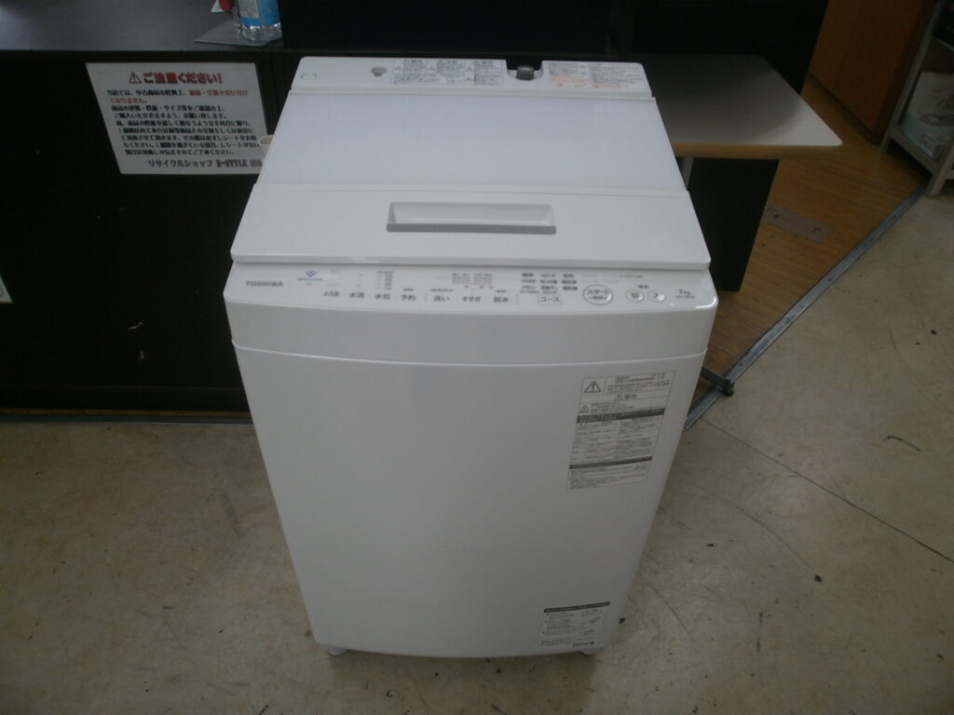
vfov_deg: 53.1
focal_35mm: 26
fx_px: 717
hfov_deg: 67.3
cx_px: 477
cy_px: 358
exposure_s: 1/80
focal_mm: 4.65
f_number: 2.6
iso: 100
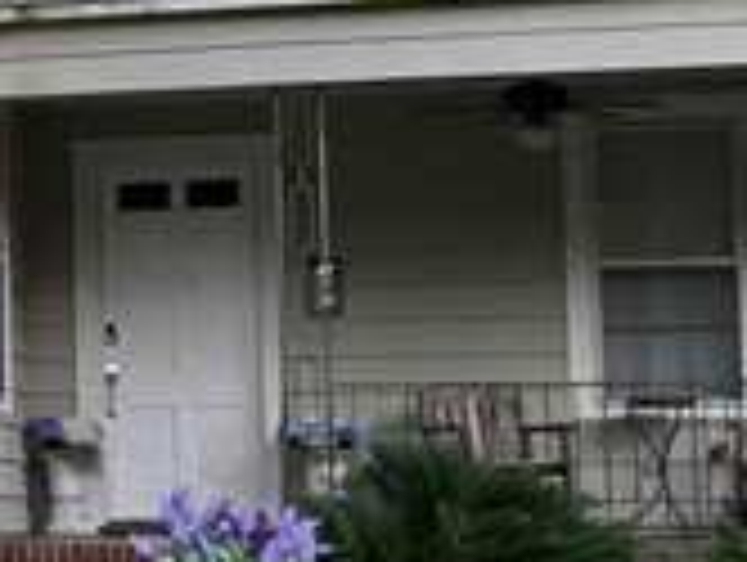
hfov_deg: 14.3
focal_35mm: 125
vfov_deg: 11.9
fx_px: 2701
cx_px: -513
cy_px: 256
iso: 640
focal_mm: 4.25
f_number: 1.8
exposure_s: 1/30
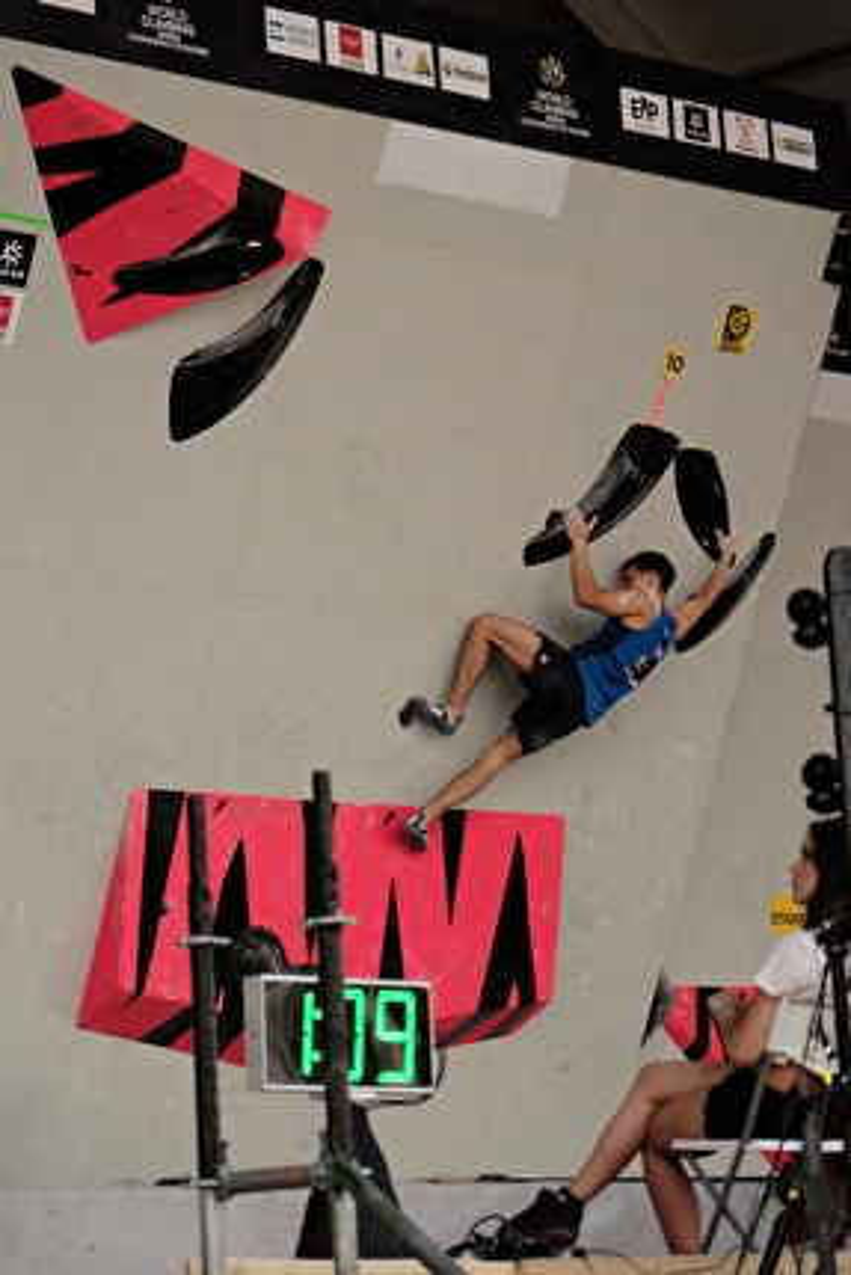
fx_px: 4251
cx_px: 426
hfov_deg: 11.4
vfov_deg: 17.1
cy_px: 638
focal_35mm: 120
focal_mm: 80
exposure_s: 1/680
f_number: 4
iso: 800
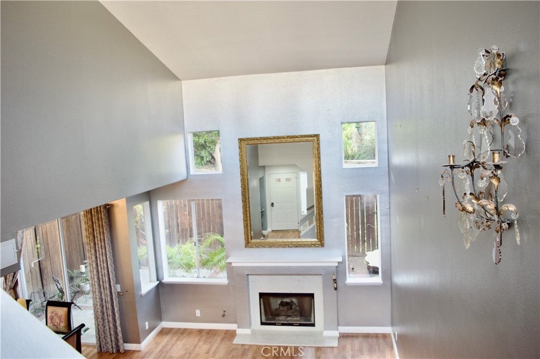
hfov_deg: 67.4
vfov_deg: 47.8
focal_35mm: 27
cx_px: 270
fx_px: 404
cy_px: 180
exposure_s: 1/20
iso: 100
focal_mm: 18
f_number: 3.5
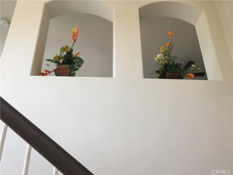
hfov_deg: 61.7
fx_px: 195
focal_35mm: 29
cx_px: 116
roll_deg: +1.5
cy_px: 88
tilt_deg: +26.4
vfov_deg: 48.2
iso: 32
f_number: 2.2
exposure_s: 1/30
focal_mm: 4.15
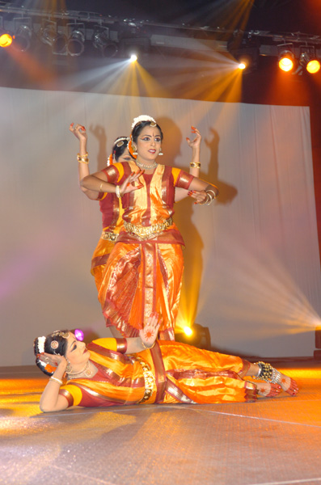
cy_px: 242
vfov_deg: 24.7
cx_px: 160
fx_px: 1109
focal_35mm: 82
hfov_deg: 16.5
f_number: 4
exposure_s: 1/60
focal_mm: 55
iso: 400
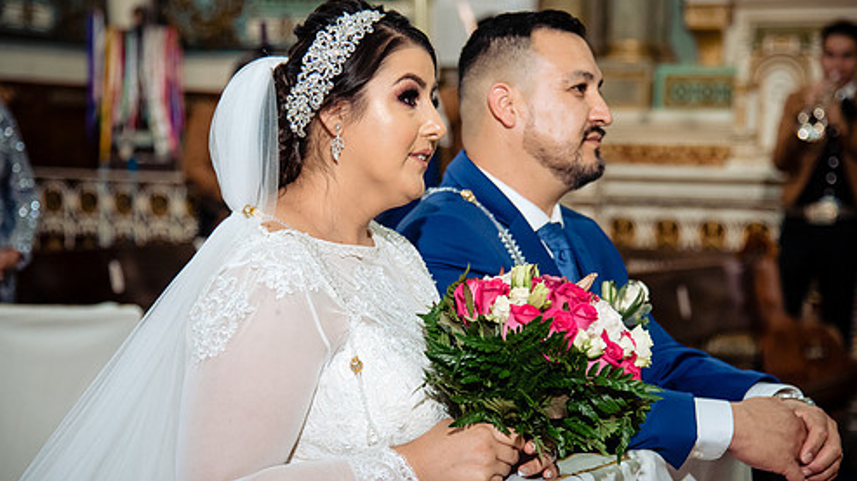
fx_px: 2408
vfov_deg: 11.4
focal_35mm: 106
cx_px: 443
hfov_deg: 20.2
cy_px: 267
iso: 2000
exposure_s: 1/100
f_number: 4.5
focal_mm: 86
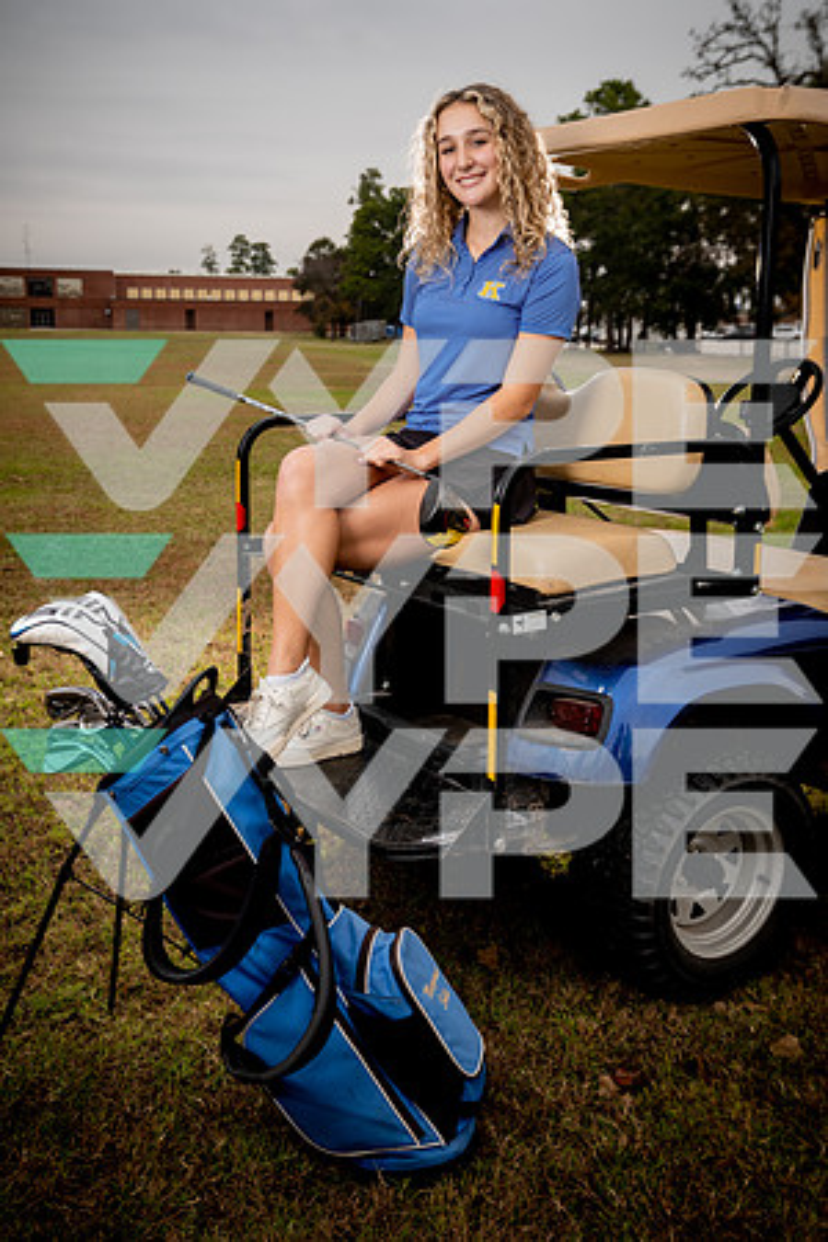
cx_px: 414
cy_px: 621
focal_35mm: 38
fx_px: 1311
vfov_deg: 50.7
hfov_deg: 35.1
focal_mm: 38
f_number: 4.5
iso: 200
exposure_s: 1/250
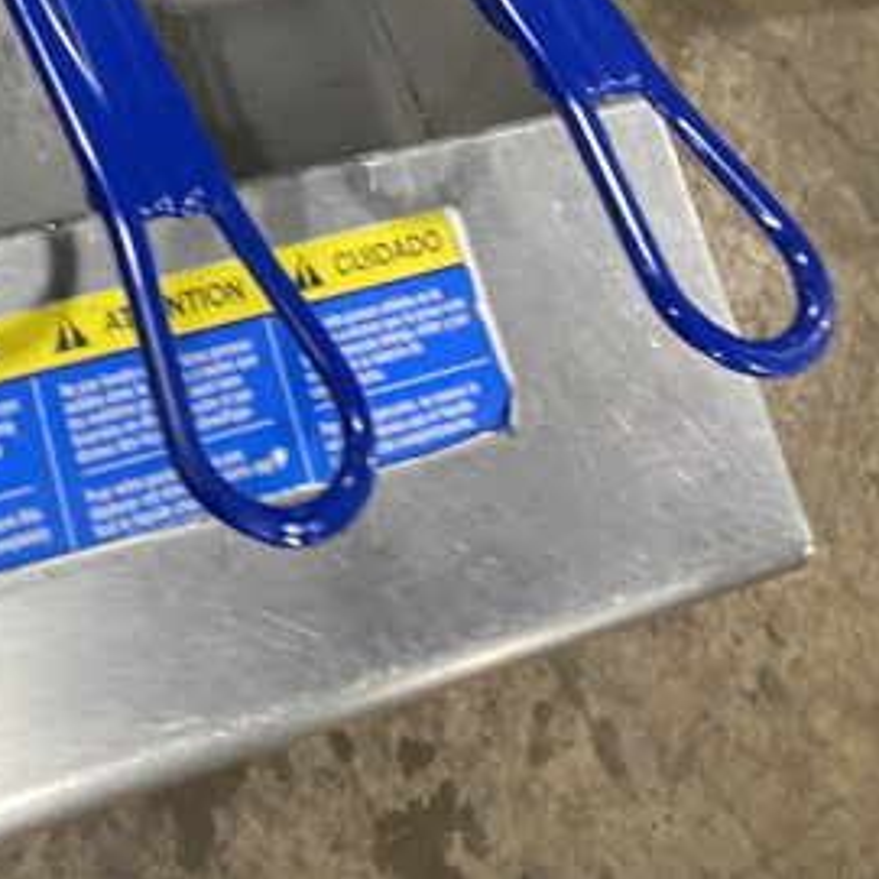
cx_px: -71
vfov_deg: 21.2
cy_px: -436
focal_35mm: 69
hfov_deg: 23.6
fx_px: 1982
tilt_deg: -58.2
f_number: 1.8
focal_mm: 4.25
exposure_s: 1/60
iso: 250
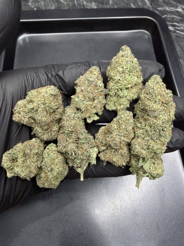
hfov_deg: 56.8
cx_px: 92
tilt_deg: -67.4
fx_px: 170
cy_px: 123
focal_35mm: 24
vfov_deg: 71.6
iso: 320
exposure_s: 1/91
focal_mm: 2.22
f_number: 2.2
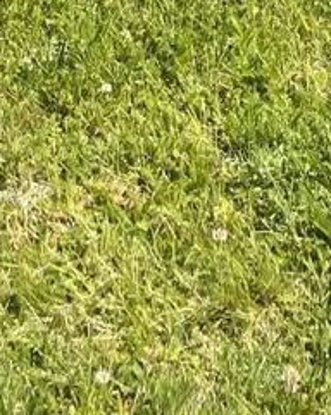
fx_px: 1768
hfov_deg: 10.7
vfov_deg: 10.6
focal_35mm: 144
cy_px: -717
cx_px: 222
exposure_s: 1/3040
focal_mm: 4.2
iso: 32
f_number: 1.6
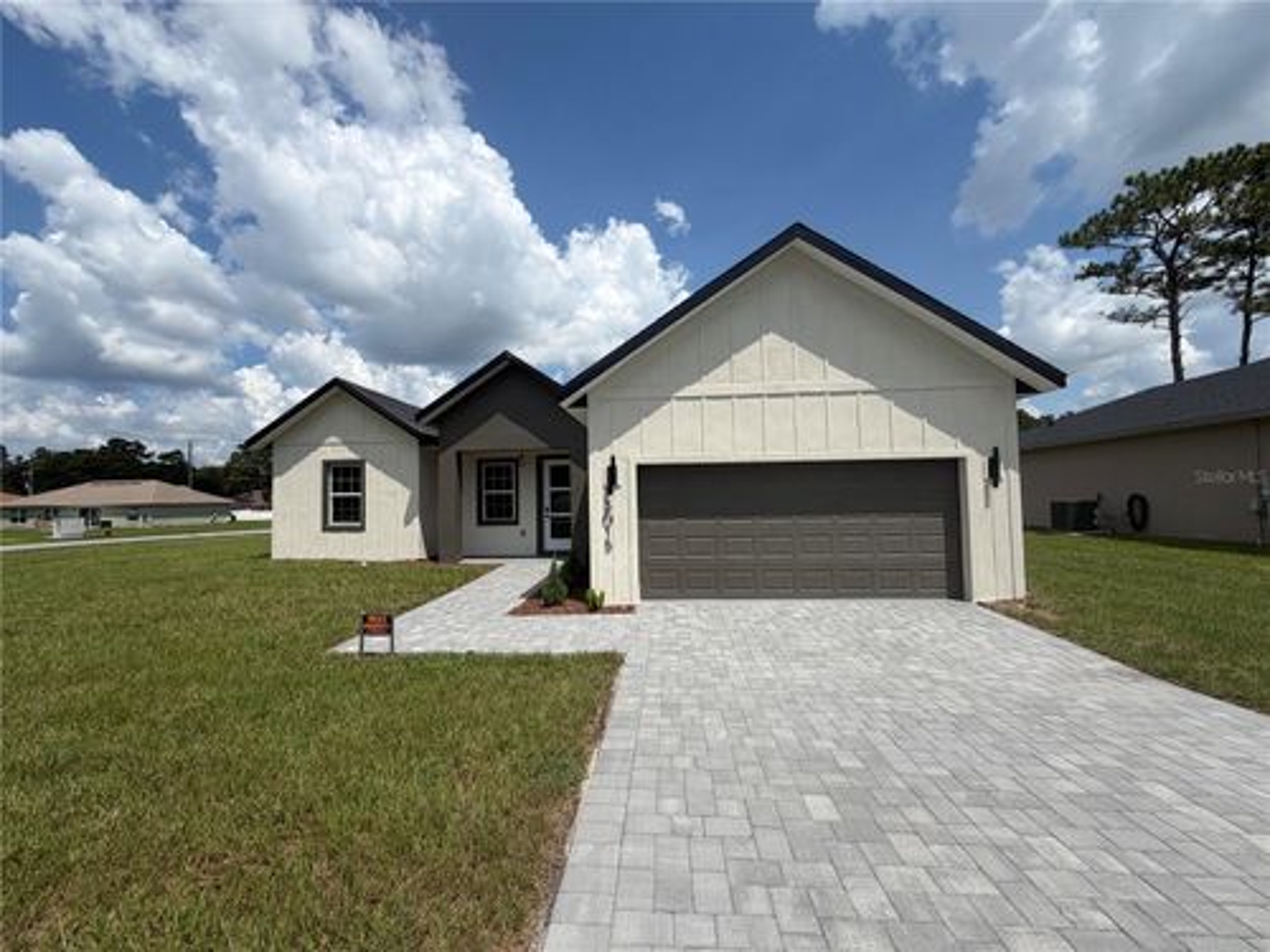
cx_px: 635
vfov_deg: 85.7
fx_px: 514
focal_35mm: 14
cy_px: 476
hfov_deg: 102.1
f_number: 2.2
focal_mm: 2.22
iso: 20
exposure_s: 1/1698
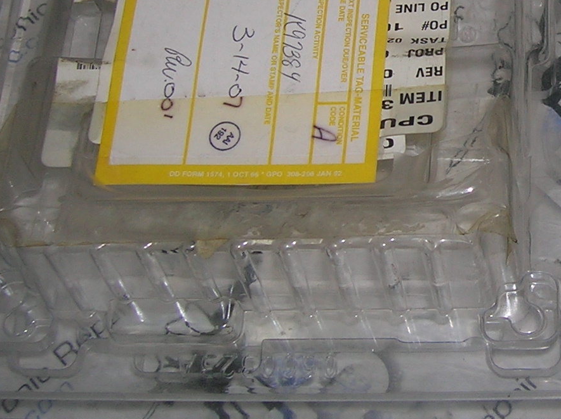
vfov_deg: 16.6
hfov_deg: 21.4
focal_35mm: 88
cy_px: 87
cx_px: 571
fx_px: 1425
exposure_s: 1/60.1
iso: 50
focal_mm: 5.7
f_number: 2.9
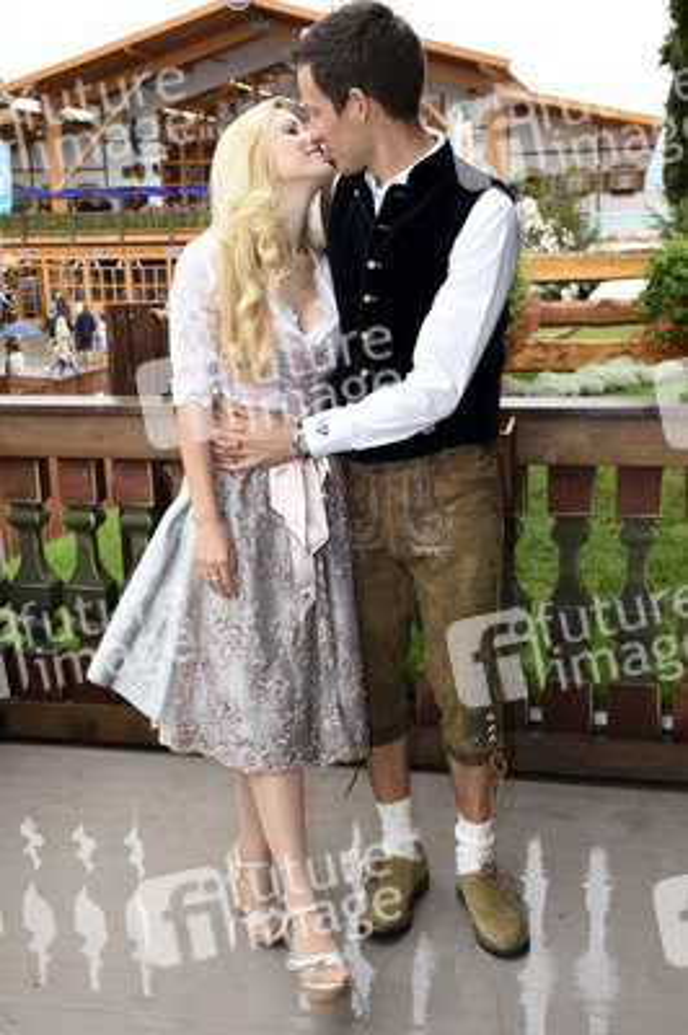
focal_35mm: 45
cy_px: 518
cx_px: 344
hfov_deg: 29.8
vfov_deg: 43.6
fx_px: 1292
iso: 360
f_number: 5.6
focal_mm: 30
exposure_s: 1/125
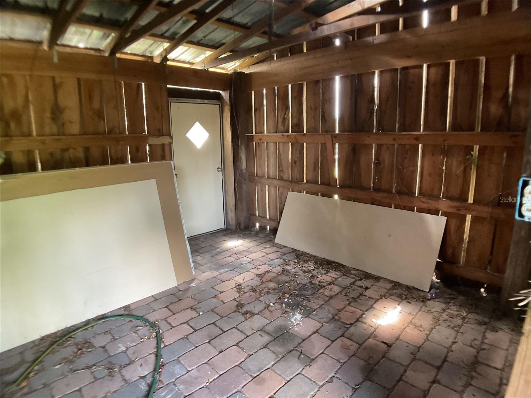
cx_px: 266
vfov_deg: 48.2
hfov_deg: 61.7
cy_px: 199
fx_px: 445
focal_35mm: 29
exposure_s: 1/60
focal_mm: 3
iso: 250
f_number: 1.8
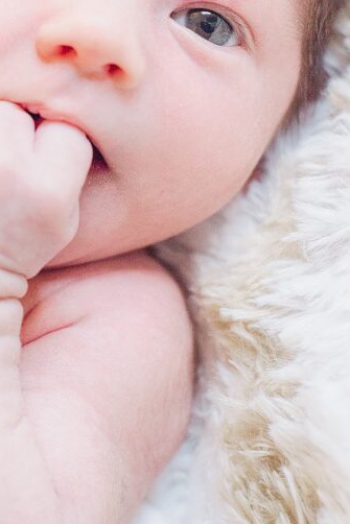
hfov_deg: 13.3
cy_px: 149
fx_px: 1486
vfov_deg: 19.9
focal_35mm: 102
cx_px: 17
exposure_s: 1/320
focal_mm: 50
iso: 800
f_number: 3.2
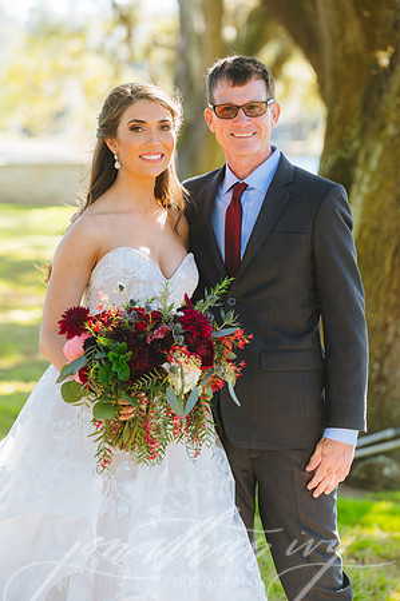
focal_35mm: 135
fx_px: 2255
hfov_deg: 10.1
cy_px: 300
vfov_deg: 15.2
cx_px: 200
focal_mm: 135
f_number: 2.8
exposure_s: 1/125
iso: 160
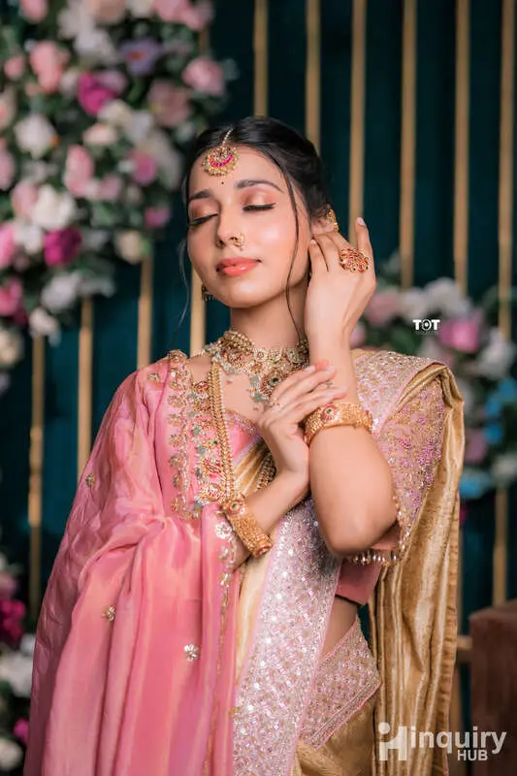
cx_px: 258
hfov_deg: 18.2
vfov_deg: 27.0
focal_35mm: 75
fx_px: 1616
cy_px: 388
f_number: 1.8
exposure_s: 1/1600
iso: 640
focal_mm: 50
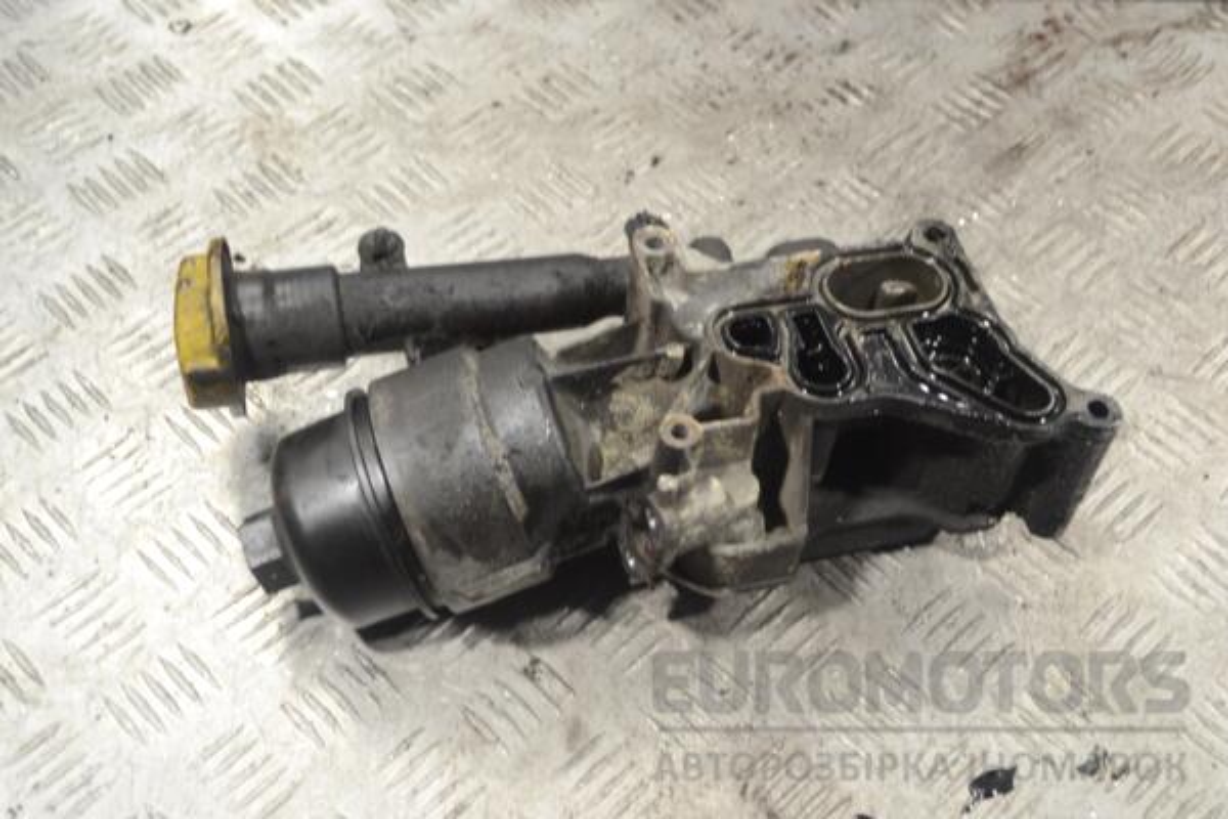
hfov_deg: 38.9
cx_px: 614
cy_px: 410
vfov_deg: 26.5
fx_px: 1740
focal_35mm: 51
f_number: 5
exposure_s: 1/30
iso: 220
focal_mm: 34
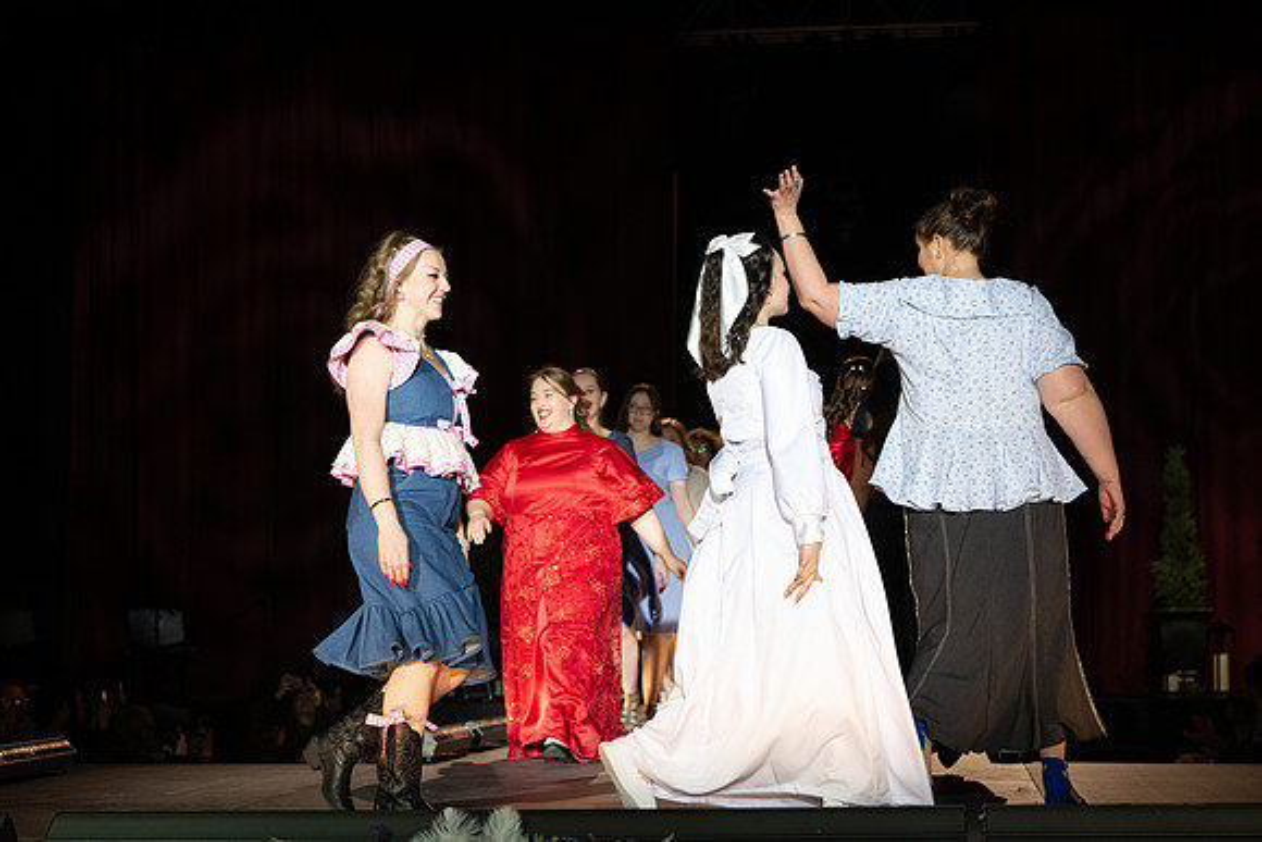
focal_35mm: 80
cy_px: 479
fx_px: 2797
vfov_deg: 17.1
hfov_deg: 25.4
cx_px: 544
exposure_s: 1/640
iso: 800
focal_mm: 70
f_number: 3.5
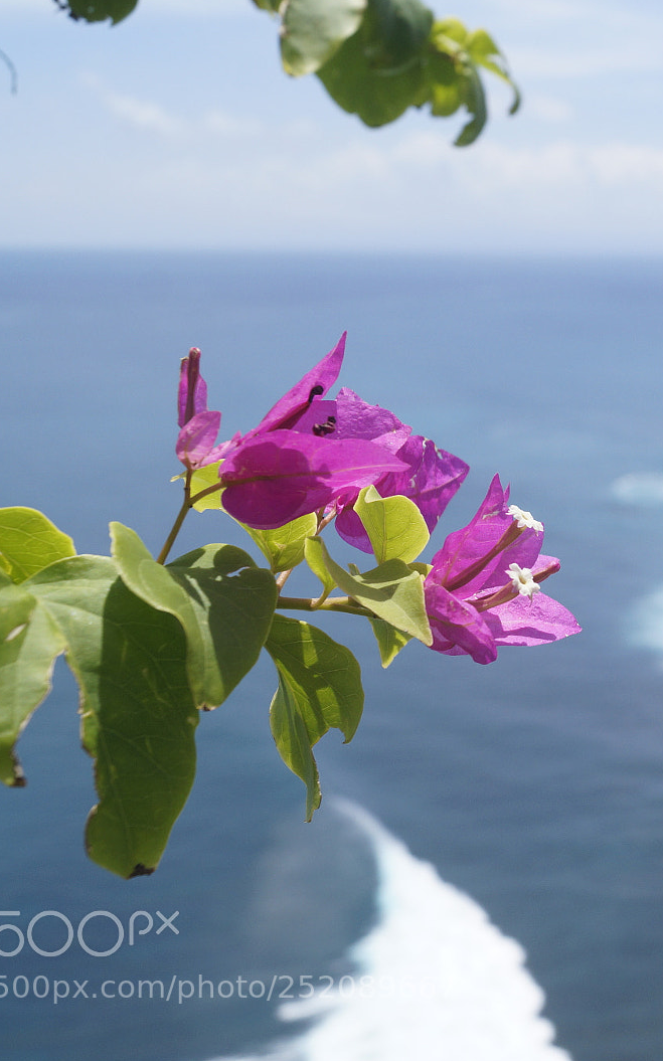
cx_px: 734
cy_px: 530
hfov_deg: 23.7
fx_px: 1475
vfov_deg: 39.6
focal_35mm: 51
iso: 200
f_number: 8
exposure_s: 1/640
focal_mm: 22
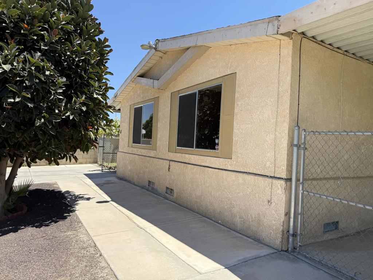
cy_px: 140
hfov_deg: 71.6
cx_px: 186
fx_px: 259
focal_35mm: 24
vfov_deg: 56.8
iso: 80
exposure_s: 1/2525
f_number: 1.78
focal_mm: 6.76
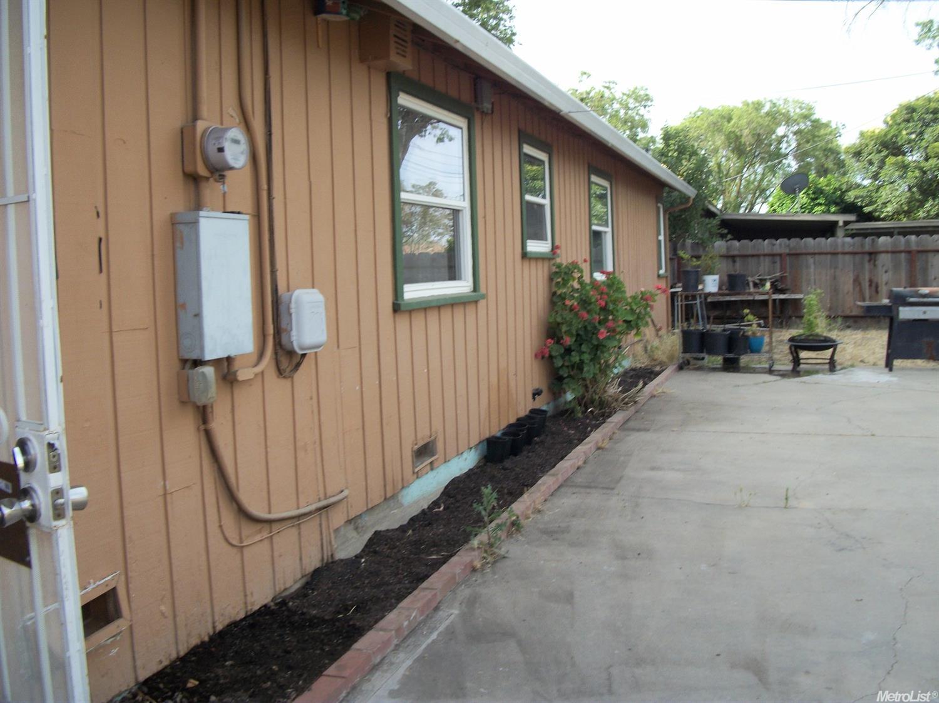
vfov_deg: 44.1
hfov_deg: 56.8
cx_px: 470
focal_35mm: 32
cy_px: 352
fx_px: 868
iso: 80
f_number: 8.8
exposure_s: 1/50
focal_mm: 5.7
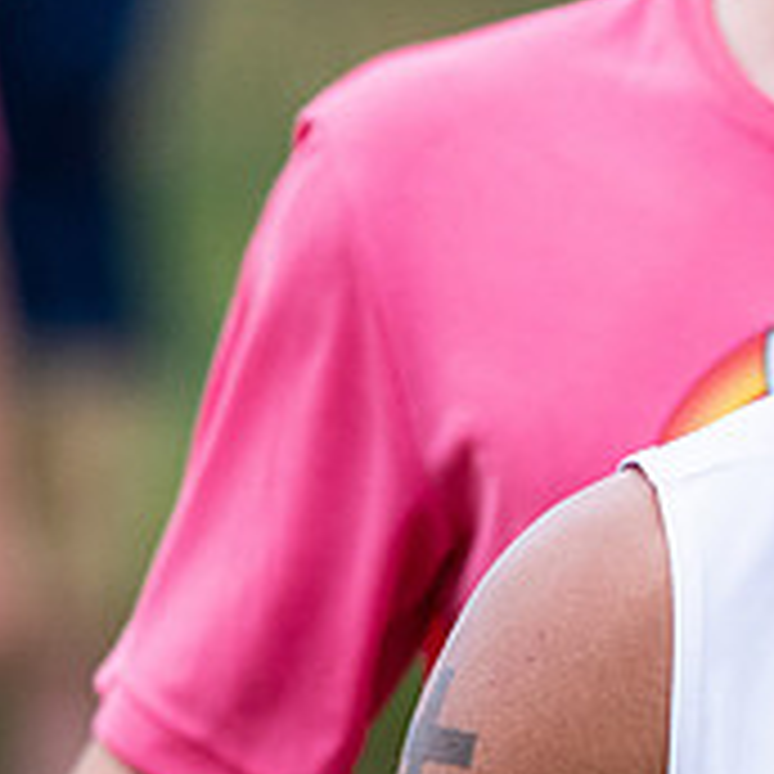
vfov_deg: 1.2
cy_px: 986
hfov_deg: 1.2
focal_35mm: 1503
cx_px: 1273
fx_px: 38021
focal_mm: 300
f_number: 5
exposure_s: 1/3200
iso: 800
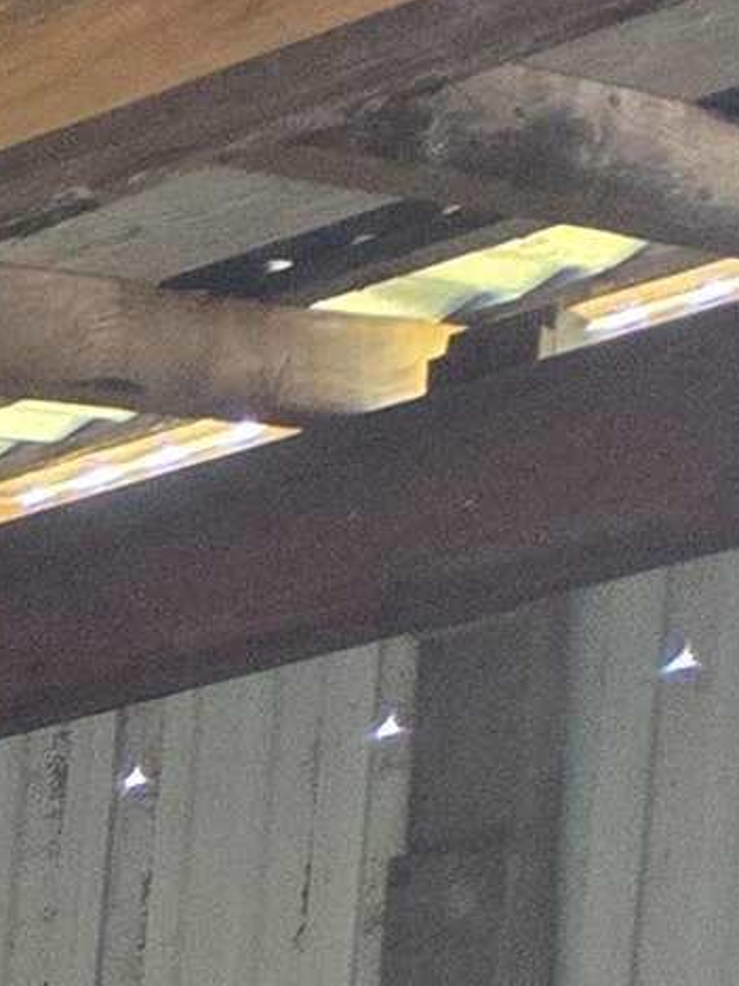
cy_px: 2402
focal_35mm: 151
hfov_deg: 7.1
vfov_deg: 11.0
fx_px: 4298
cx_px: -2314
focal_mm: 5.4
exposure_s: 1/120
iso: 250
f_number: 1.8
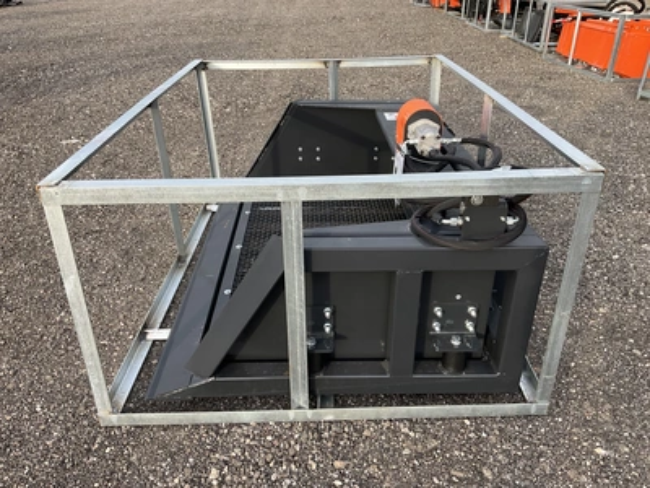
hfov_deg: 61.7
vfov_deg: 48.2
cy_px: 244
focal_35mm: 29
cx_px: 325
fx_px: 545
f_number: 1.8
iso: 20
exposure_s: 1/211
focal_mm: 3
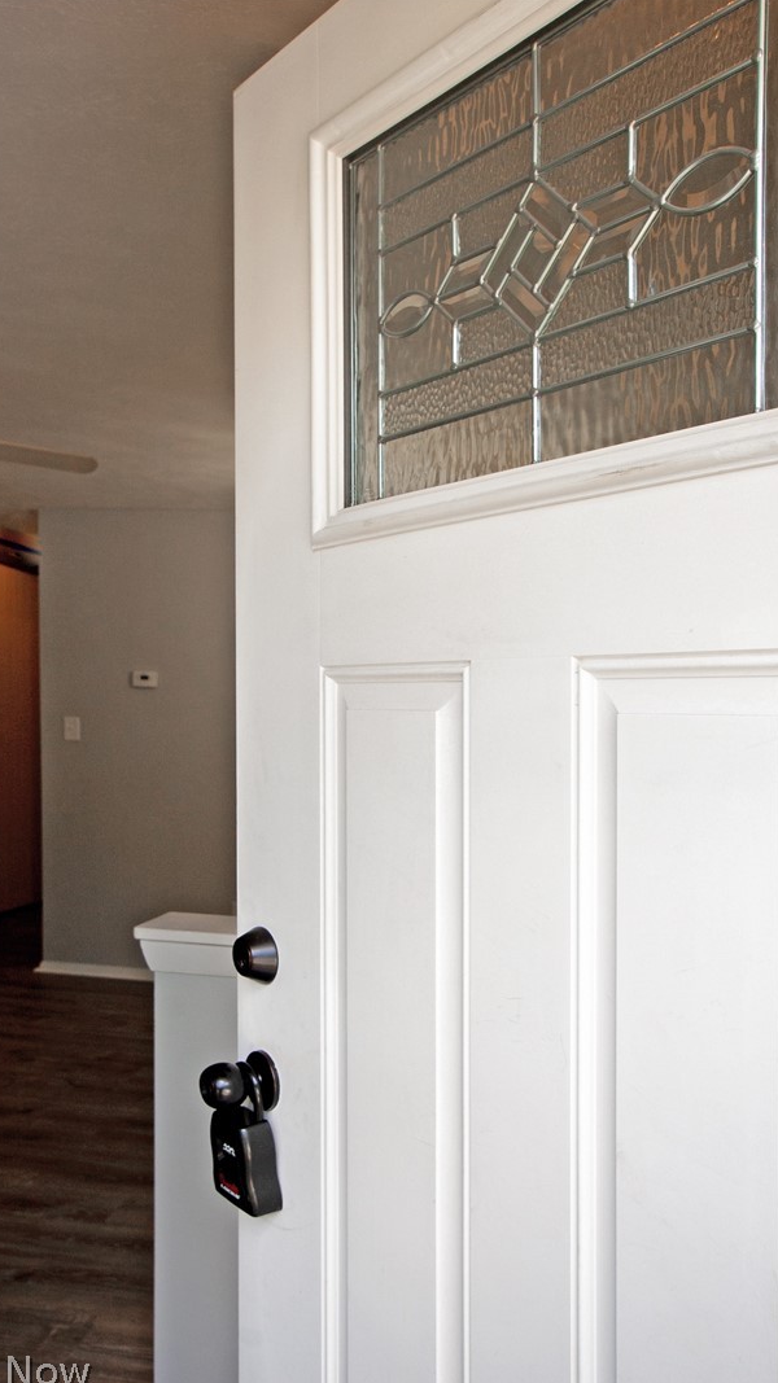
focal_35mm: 32
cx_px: 368
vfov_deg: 61.0
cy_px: 699
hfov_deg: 36.7
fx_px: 1174
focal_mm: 20
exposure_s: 1/160
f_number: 6.3
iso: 200
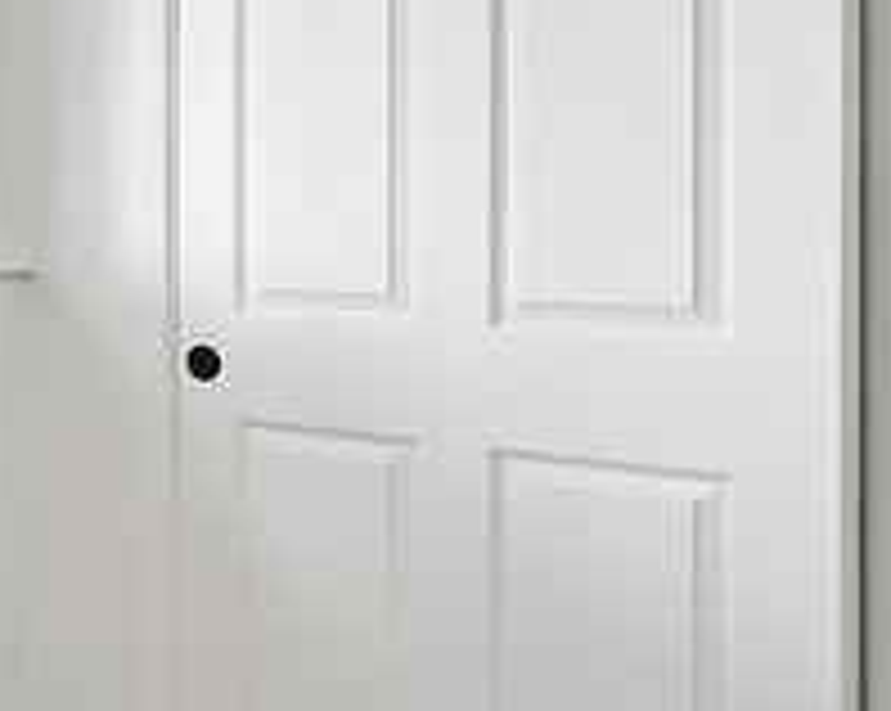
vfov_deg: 22.3
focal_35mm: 68
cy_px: 232
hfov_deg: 16.4
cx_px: -1102
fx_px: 1791
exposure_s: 1/10
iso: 200
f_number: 10
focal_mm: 14
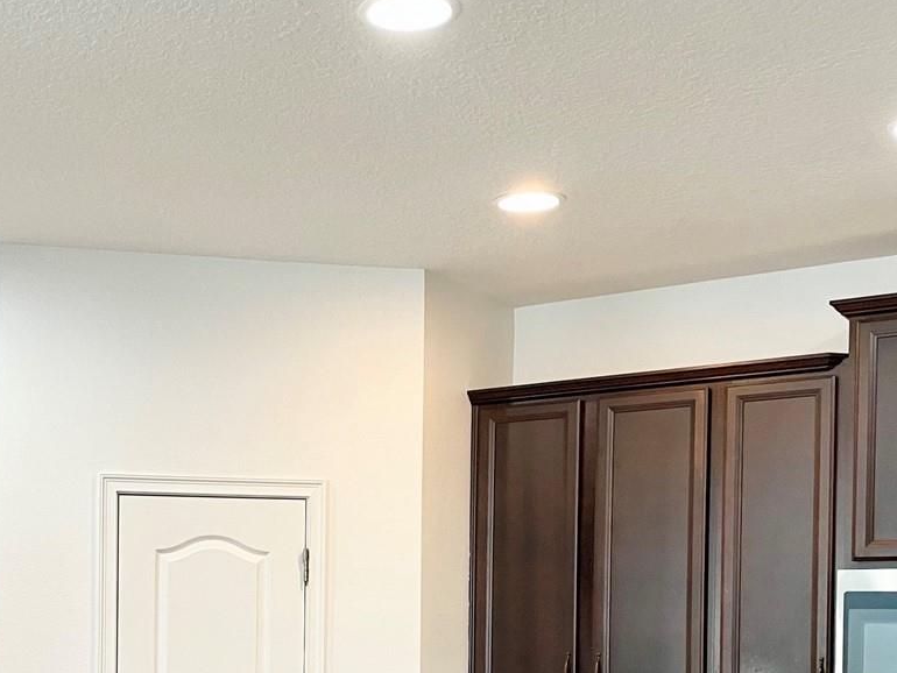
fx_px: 1400
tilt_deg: -0.7
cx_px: 264
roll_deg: -0.5
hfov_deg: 35.0
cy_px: 637
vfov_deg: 26.0
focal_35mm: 54
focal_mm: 4.2
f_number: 1.6
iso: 100
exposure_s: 1/60
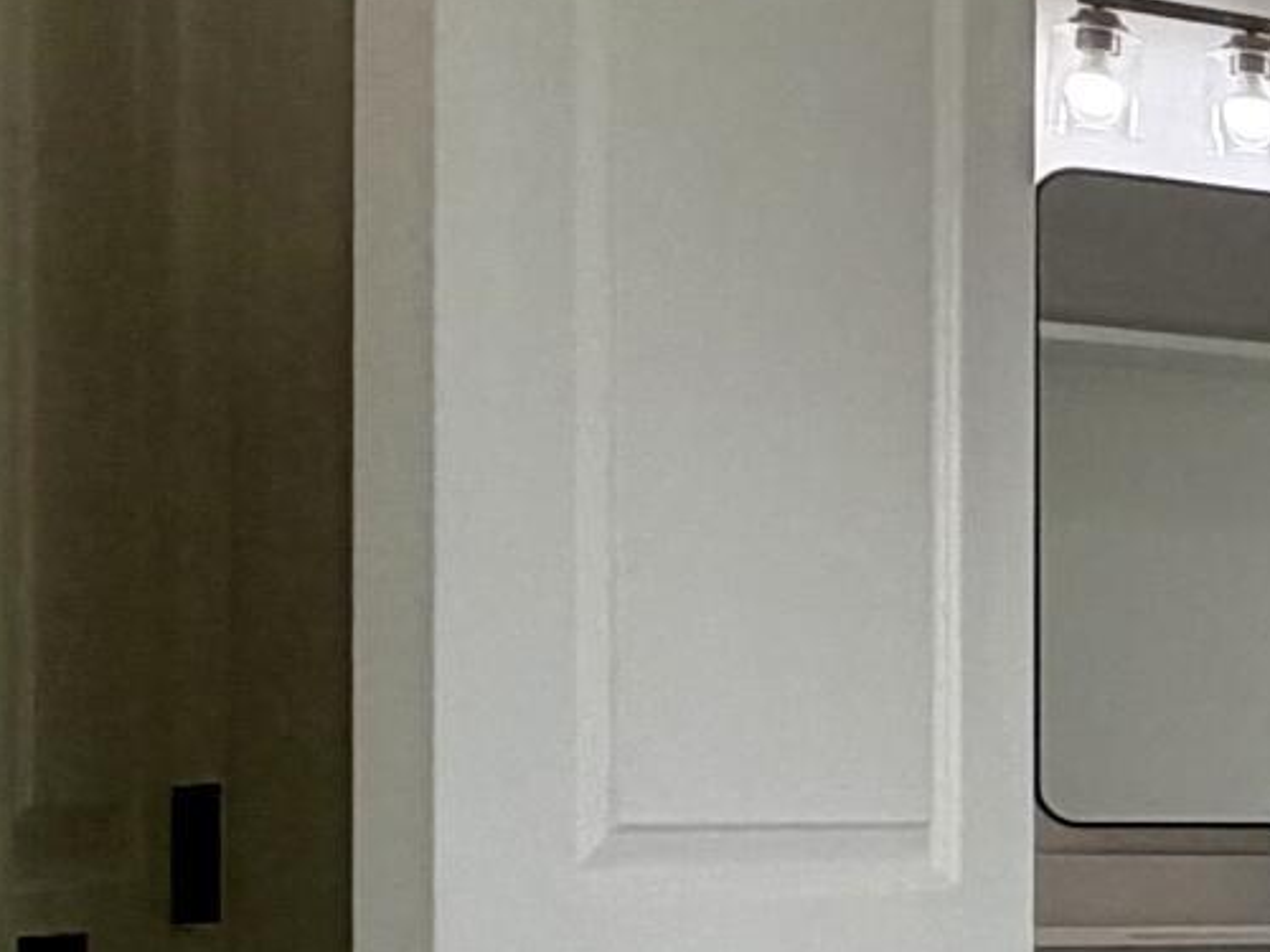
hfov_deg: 13.5
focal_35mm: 84
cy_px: 871
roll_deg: -0.2
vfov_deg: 17.3
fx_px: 3082
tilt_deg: -1.2
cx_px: 3310
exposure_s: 1/198
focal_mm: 2.22
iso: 50
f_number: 2.2
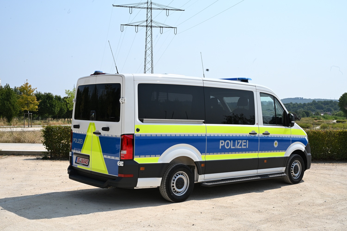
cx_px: 174
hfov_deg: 45.4
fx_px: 414
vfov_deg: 31.2
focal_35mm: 43
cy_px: 116
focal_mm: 43
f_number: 18
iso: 800
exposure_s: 1/500
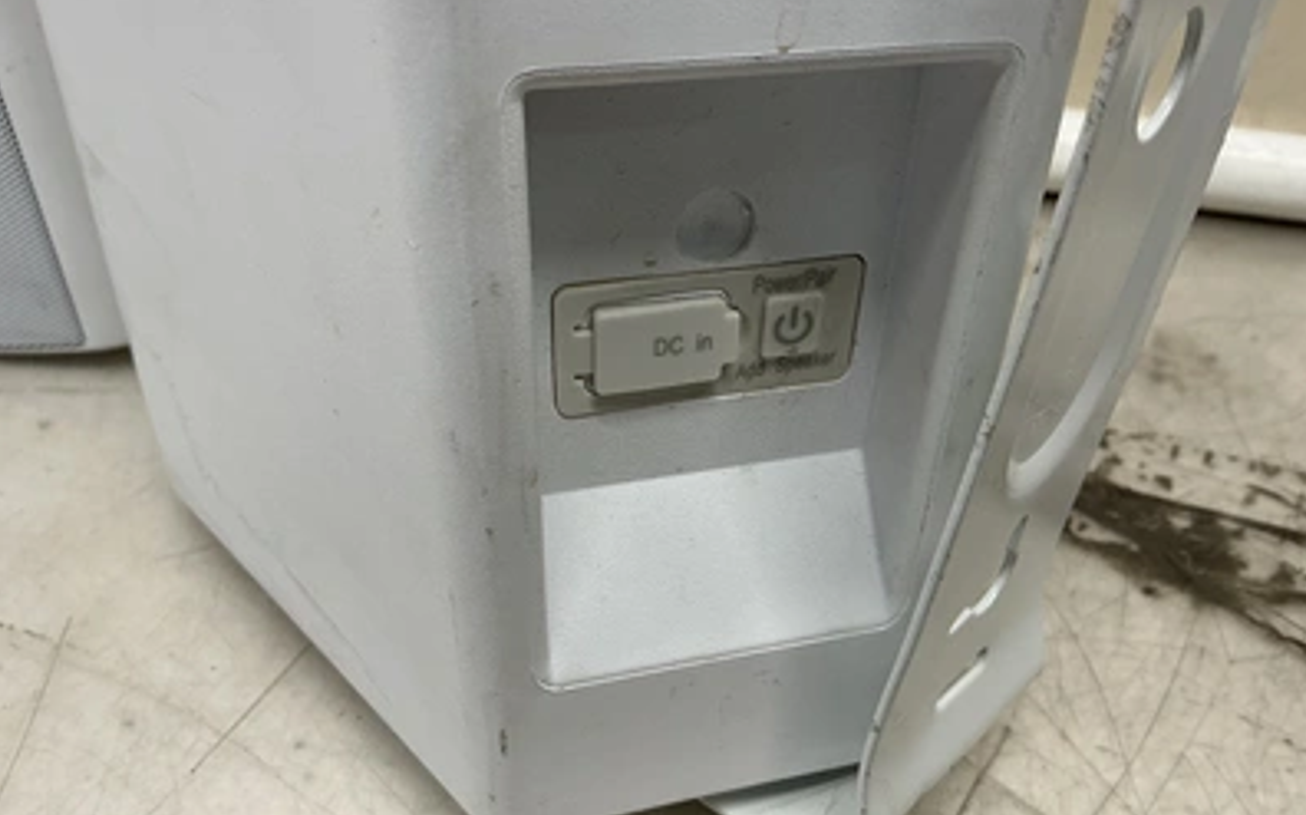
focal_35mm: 30
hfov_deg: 62.9
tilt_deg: -36.9
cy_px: 469
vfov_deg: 41.7
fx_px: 1067
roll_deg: -2.6
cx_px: 656
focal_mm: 3
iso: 32
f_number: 1.8
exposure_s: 1/120
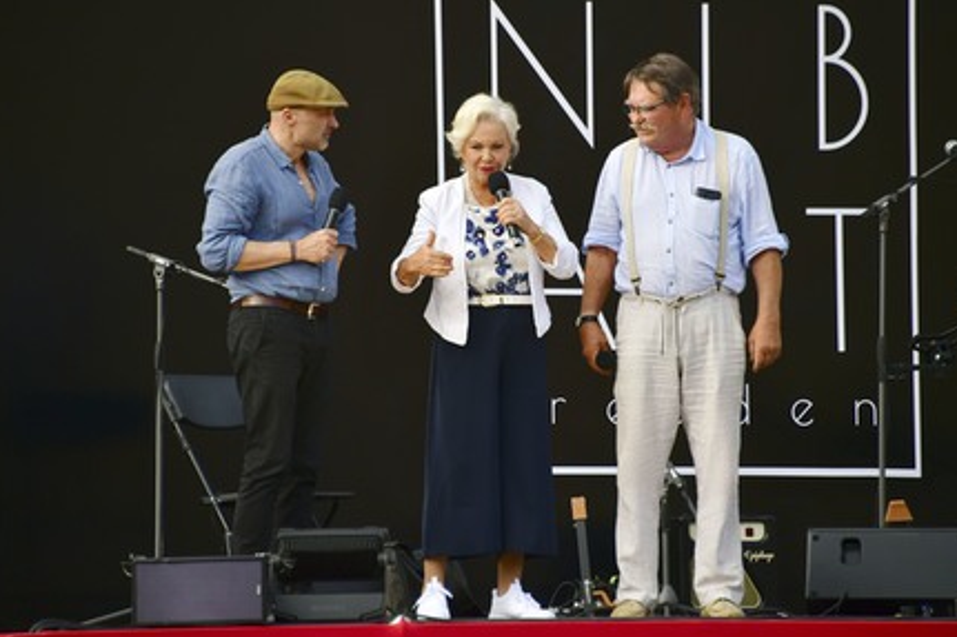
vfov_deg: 4.4
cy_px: 328
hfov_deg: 6.6
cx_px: 478
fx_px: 8344
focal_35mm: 314
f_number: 5.6
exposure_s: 1/800
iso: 200
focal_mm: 300
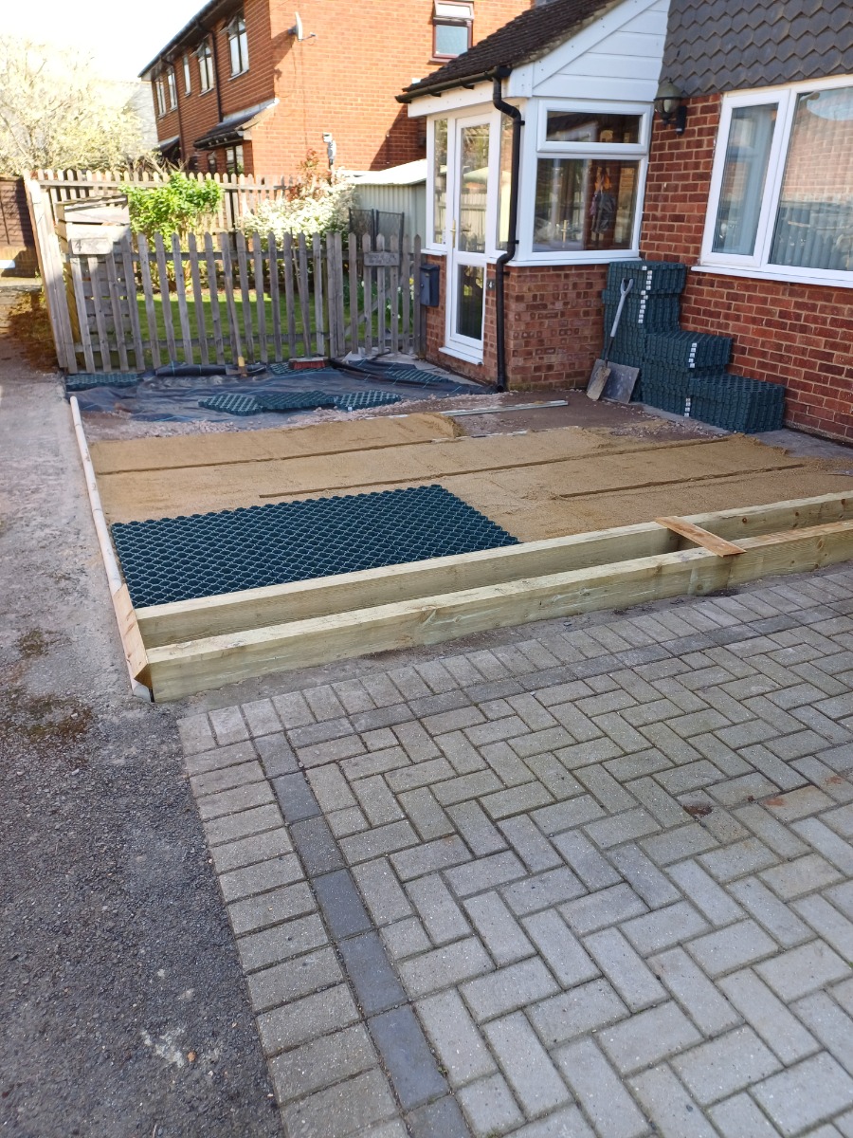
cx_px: 426
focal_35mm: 25
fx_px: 821
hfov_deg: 54.9
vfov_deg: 69.4
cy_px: 569
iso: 50
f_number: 1.8
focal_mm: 4.65
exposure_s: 1/267
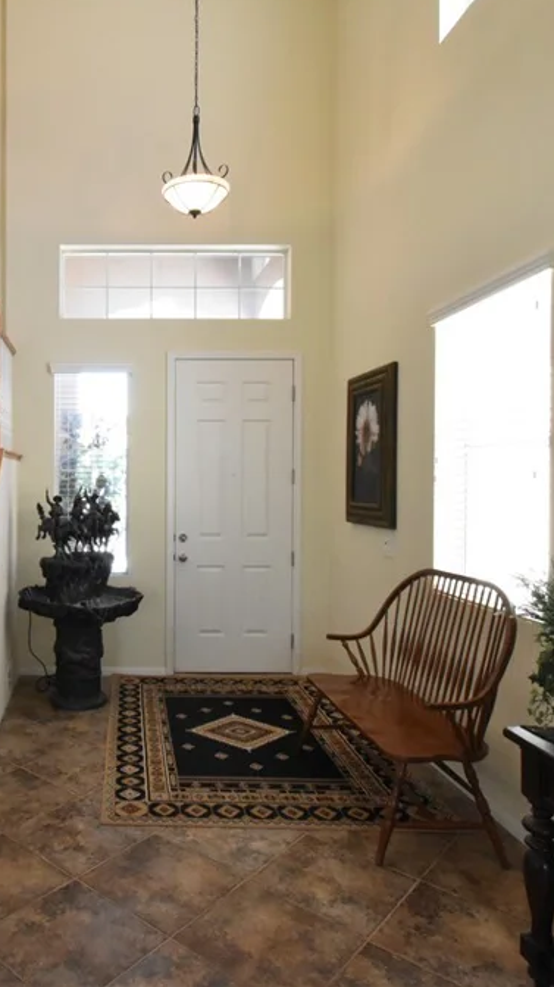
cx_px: 97
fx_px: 627
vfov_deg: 76.3
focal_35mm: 24
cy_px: 486
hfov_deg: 44.9
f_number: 18
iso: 4000
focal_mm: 10
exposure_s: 1/25
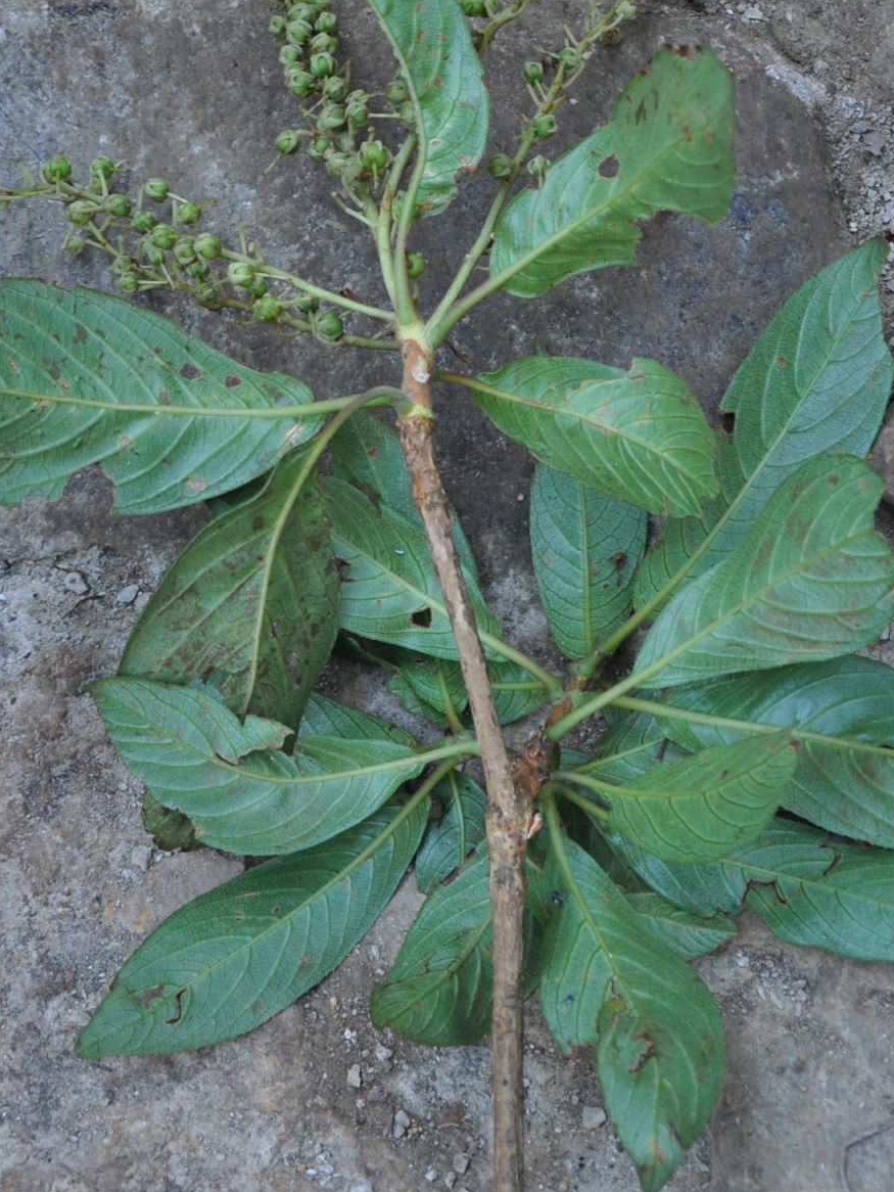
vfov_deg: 21.3
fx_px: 3163
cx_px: 564
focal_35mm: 92
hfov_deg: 16.1
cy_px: 533
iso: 400
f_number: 4.5
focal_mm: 35
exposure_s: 1/20
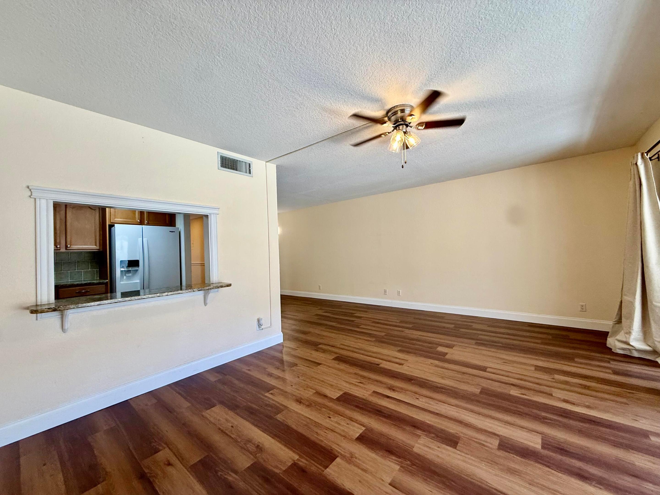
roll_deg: +2.2
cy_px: 248
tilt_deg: +1.3
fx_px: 267
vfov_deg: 85.7
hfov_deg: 102.1
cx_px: 330
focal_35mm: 14
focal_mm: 2.22
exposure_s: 1/120
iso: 125
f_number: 2.2
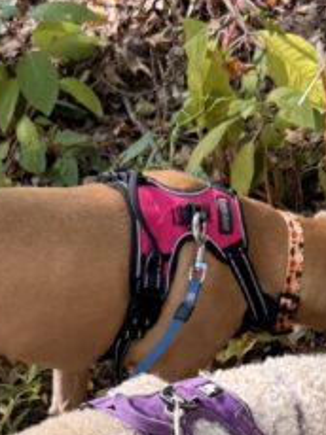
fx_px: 1346
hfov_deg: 13.7
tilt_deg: -40.1
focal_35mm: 107
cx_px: 305
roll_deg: +3.3
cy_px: 475
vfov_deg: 17.8
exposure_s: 1/187
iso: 100
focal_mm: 6.76
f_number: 1.78
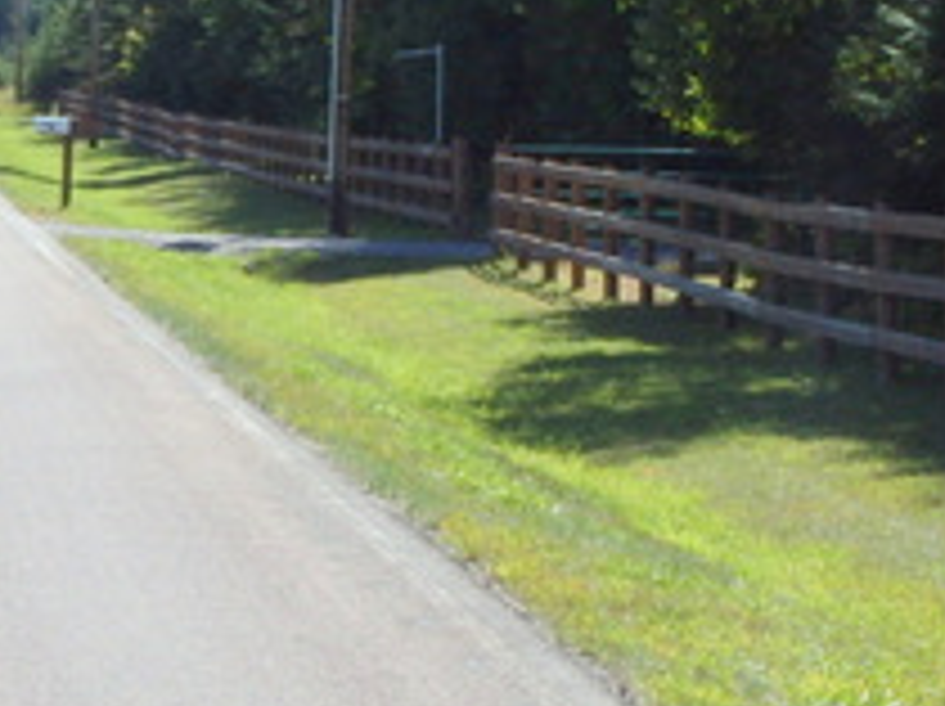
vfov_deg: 8.5
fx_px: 4745
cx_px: -104
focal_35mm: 174
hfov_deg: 11.2
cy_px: 281
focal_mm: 13.1
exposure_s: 1/1600
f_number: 5.7
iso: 320
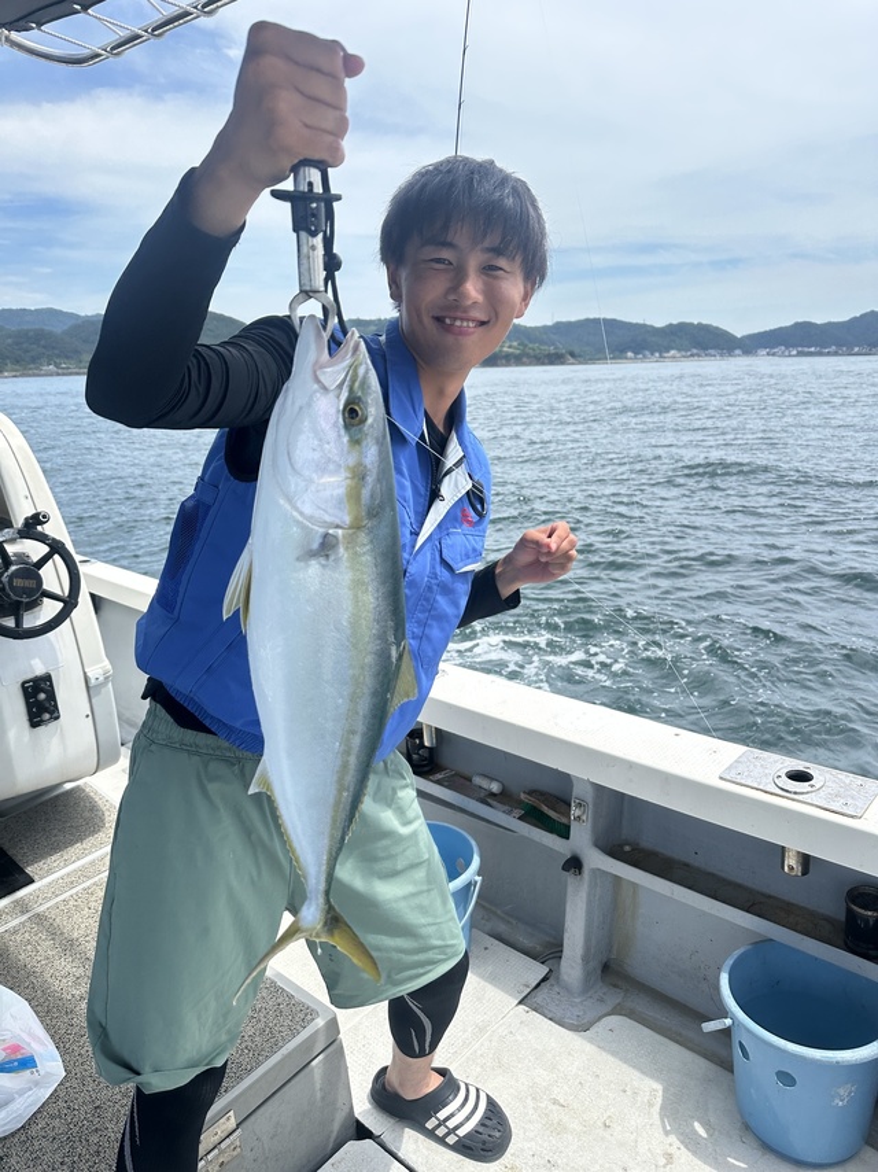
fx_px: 812
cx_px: 439
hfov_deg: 56.8
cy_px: 586
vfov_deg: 71.6
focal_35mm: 24
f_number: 1.78
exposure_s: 1/2591
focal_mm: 6.86
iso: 80
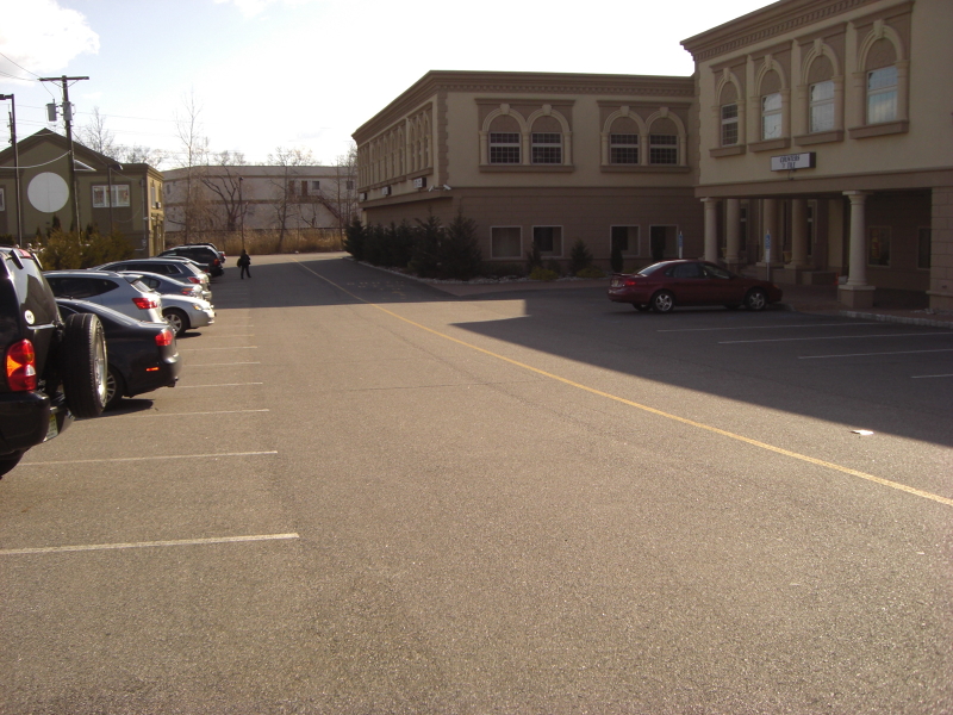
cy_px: 358
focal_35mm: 38
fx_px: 1046
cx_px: 476
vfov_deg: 37.7
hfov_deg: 49.0
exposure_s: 1/1000
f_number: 2.7
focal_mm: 6.2
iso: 64
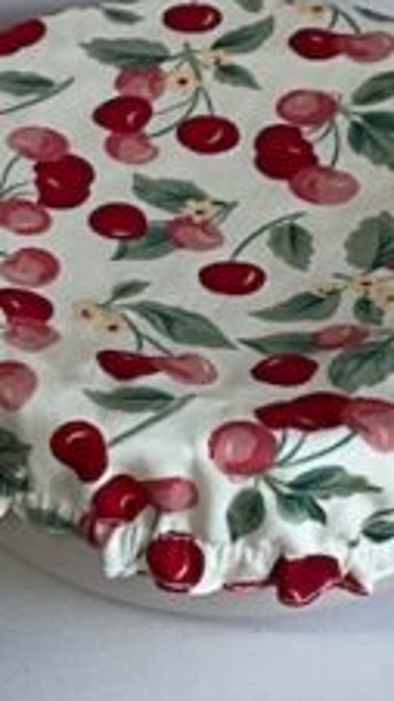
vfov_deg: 15.0
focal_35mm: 143
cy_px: 261
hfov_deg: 8.1
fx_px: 2658
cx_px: -397
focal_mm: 3
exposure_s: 1/100
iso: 16
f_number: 1.8
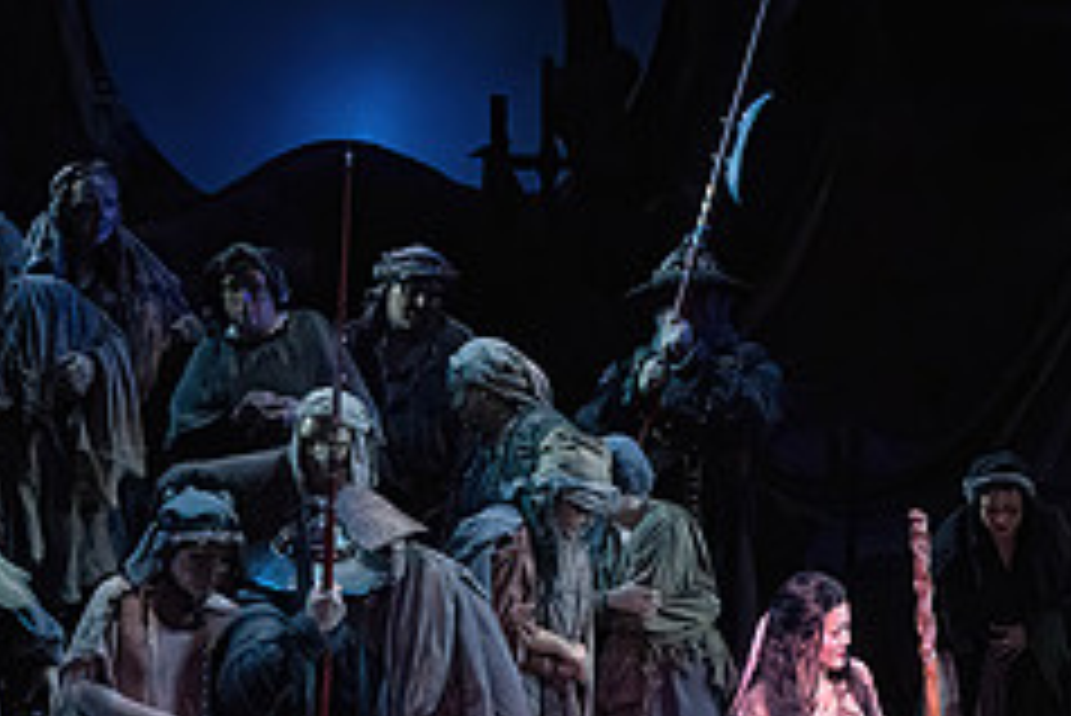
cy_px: 435
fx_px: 9287
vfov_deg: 4.4
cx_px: 1030
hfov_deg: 6.6
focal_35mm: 312
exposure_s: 1/320
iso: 20000
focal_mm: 128
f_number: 9
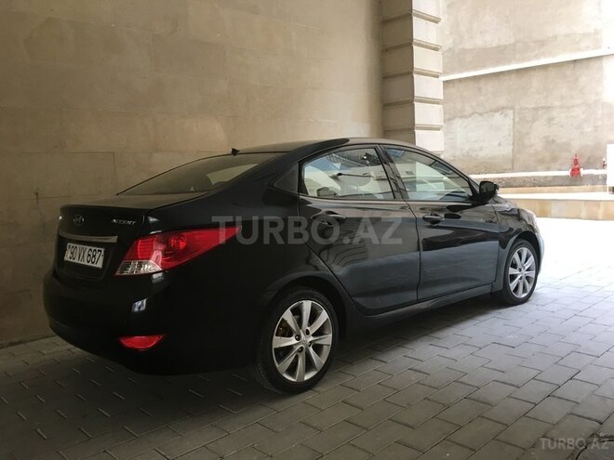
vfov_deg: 48.2
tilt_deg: -6.2
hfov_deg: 61.7
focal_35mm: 29
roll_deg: +2.4
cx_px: 307
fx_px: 514
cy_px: 230
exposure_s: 1/33
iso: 50
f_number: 2.2
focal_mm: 4.15
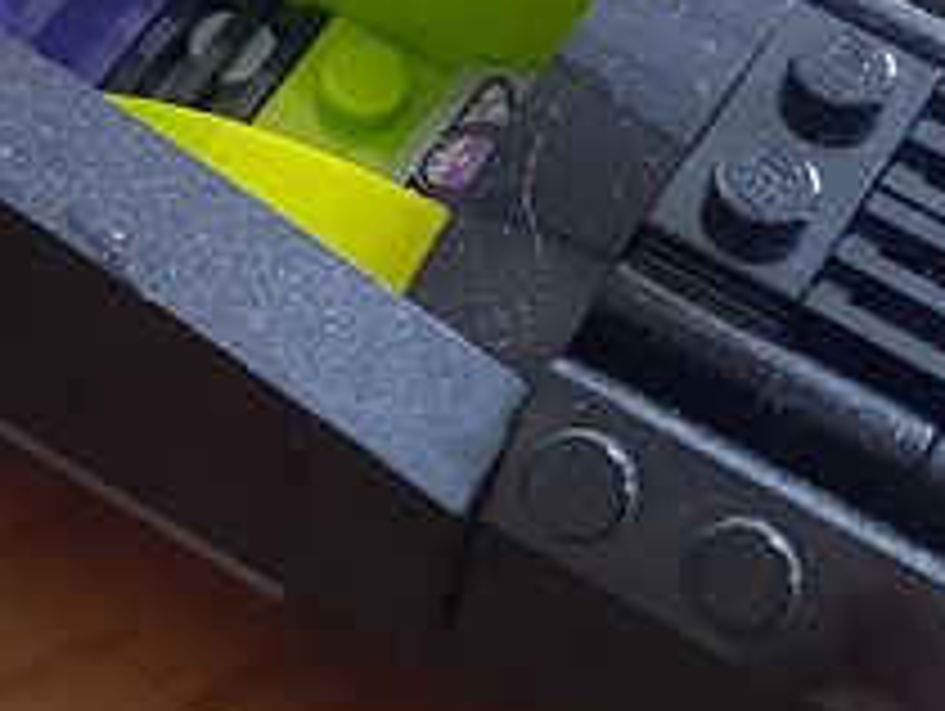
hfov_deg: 16.2
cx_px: -22
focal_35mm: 119
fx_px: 3252
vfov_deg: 12.4
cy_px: 50
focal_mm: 4.6
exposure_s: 1/25
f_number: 2
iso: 500
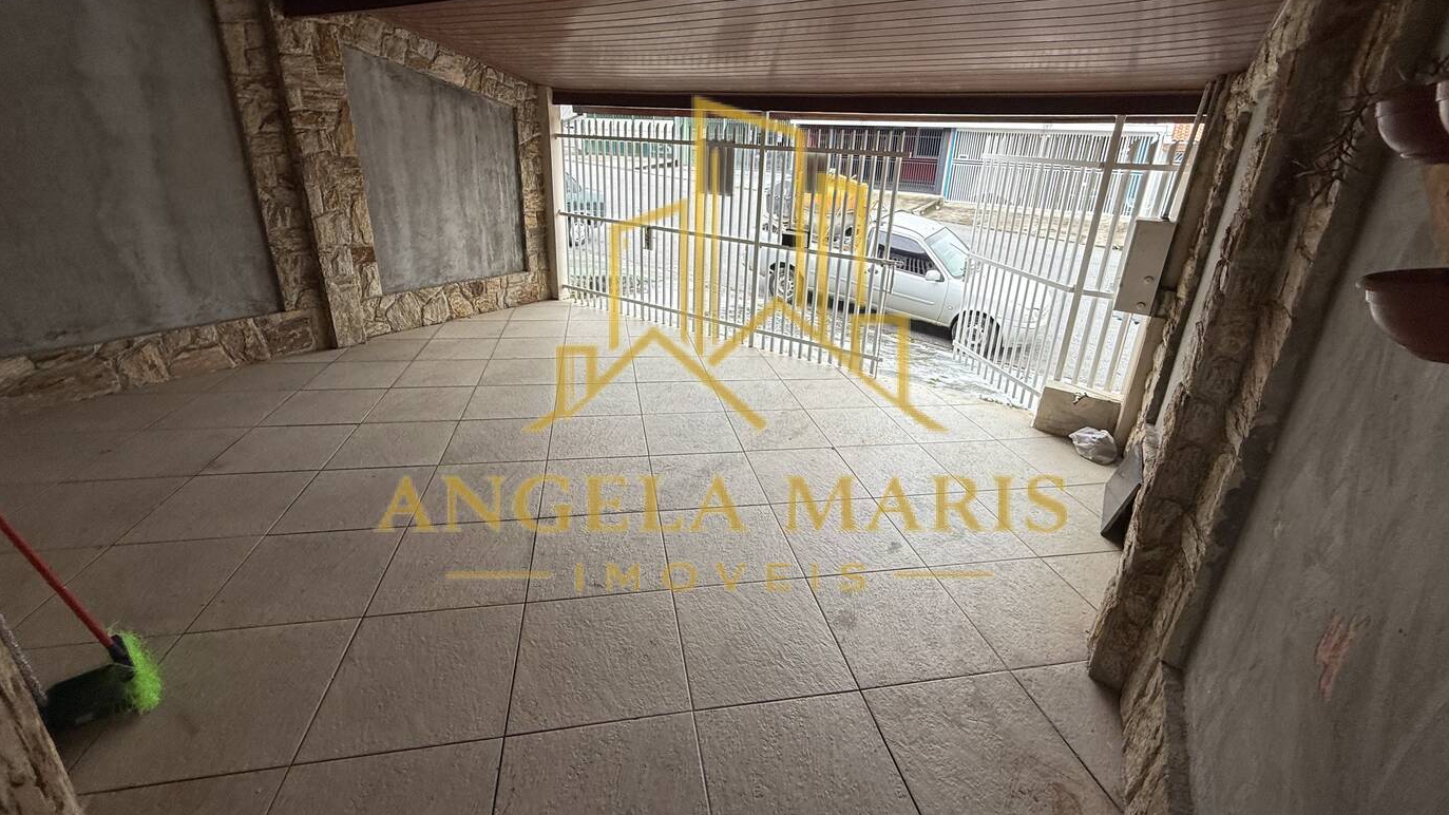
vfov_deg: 66.8
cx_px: 724
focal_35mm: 16
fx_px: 615
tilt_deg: -21.1
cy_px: 356
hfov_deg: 99.4
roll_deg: -1.0
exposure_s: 1/99
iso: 50
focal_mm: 2.22
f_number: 2.2
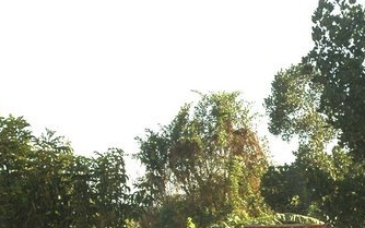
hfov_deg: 12.9
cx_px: 422
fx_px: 1582
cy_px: 321
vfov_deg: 8.1
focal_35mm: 159
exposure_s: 1/200
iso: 200
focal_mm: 34
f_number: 7.1
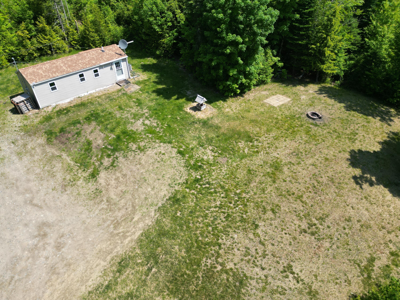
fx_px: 277
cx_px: 200
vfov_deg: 56.8
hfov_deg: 71.6
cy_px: 150
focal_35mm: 24
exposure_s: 1/2000
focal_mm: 6.72
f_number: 1.7
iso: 100
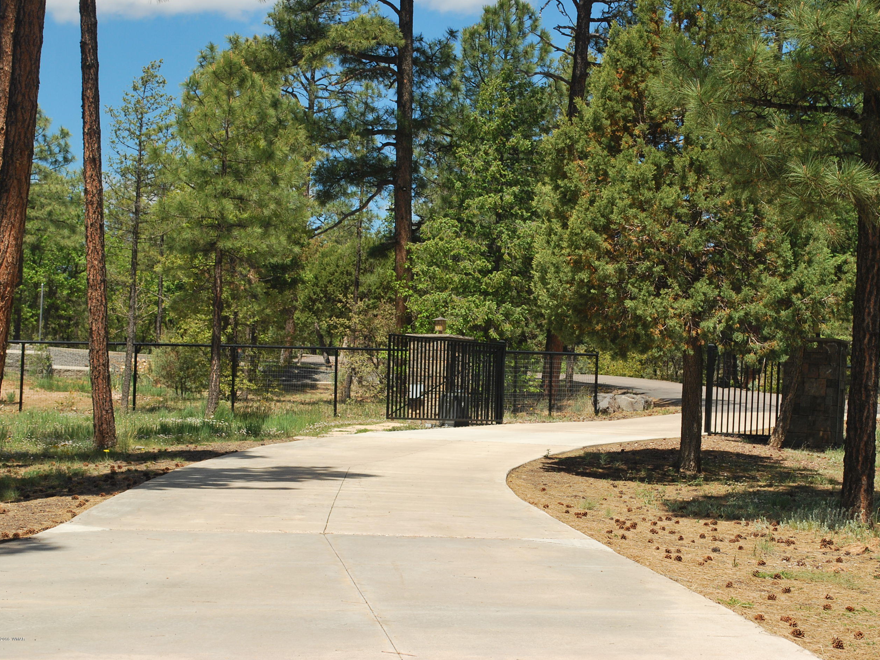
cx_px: 500
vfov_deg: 20.2
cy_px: 321
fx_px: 1856
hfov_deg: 26.7
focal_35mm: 73
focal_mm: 44
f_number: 7.1
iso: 200
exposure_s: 1/200
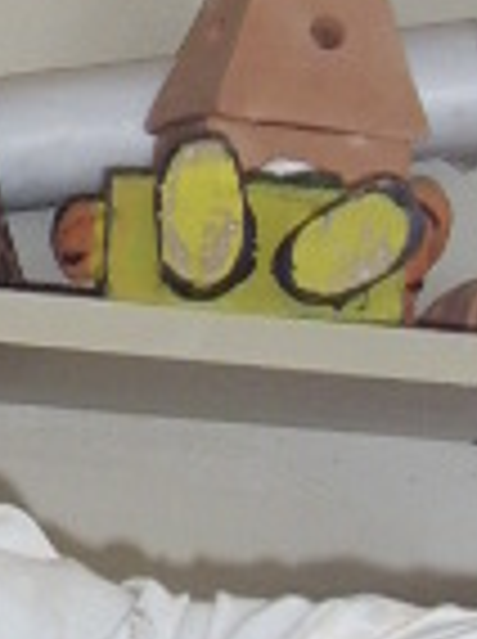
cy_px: 1228
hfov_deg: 7.4
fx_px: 3667
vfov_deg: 9.4
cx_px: -135
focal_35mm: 199
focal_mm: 8.4
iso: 141
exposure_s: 1/60
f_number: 3.4
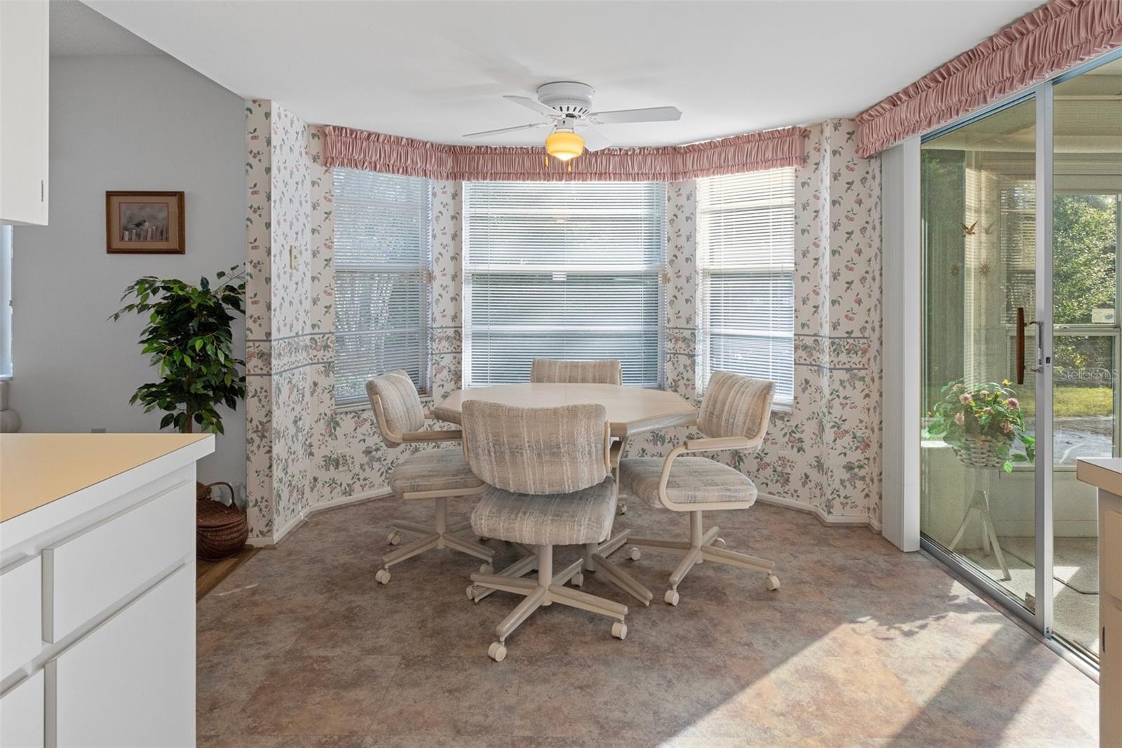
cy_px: 374
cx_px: 561
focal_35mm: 20
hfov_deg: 85.4
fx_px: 608
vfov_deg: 63.2
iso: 640
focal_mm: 13
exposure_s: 1/10
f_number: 8
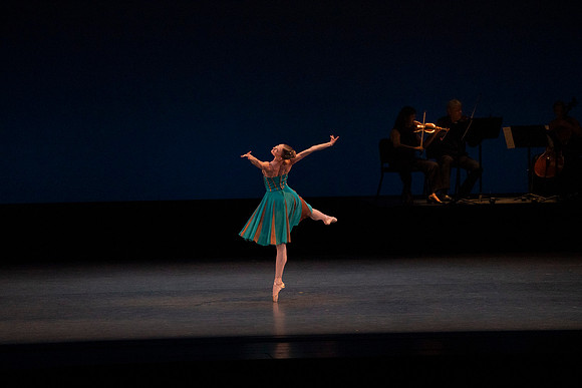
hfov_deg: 9.6
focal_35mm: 215
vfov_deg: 6.4
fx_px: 3476
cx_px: 291
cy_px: 194
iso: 8000
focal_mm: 215
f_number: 7.1
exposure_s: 1/400
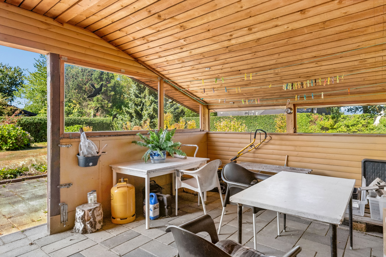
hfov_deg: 81.2
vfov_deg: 59.5
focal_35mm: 21
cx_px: 193
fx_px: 225
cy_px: 128
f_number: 6.3
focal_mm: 21
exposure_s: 1/200
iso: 400
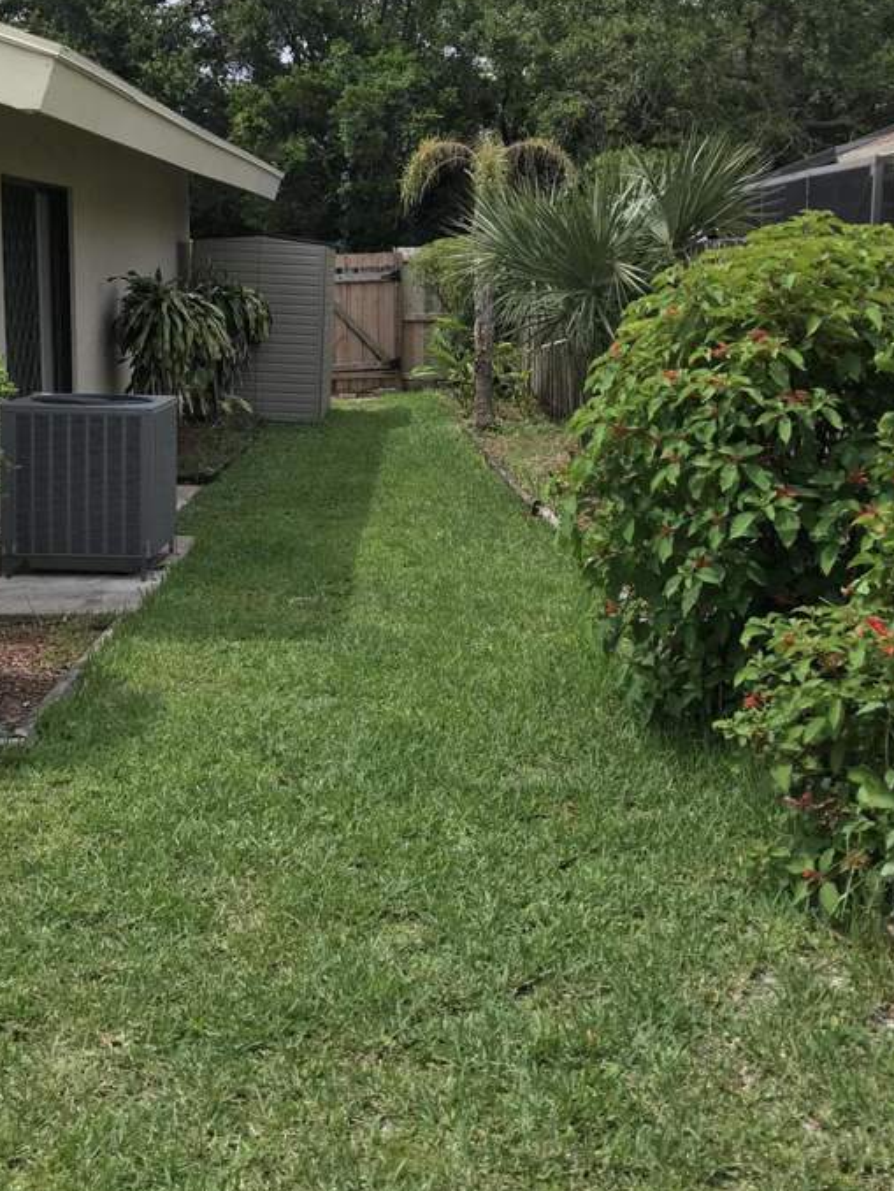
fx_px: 1514
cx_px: 381
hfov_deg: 32.8
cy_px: 464
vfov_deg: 42.7
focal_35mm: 44
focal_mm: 3.99
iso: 20
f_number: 1.8
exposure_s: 1/1153
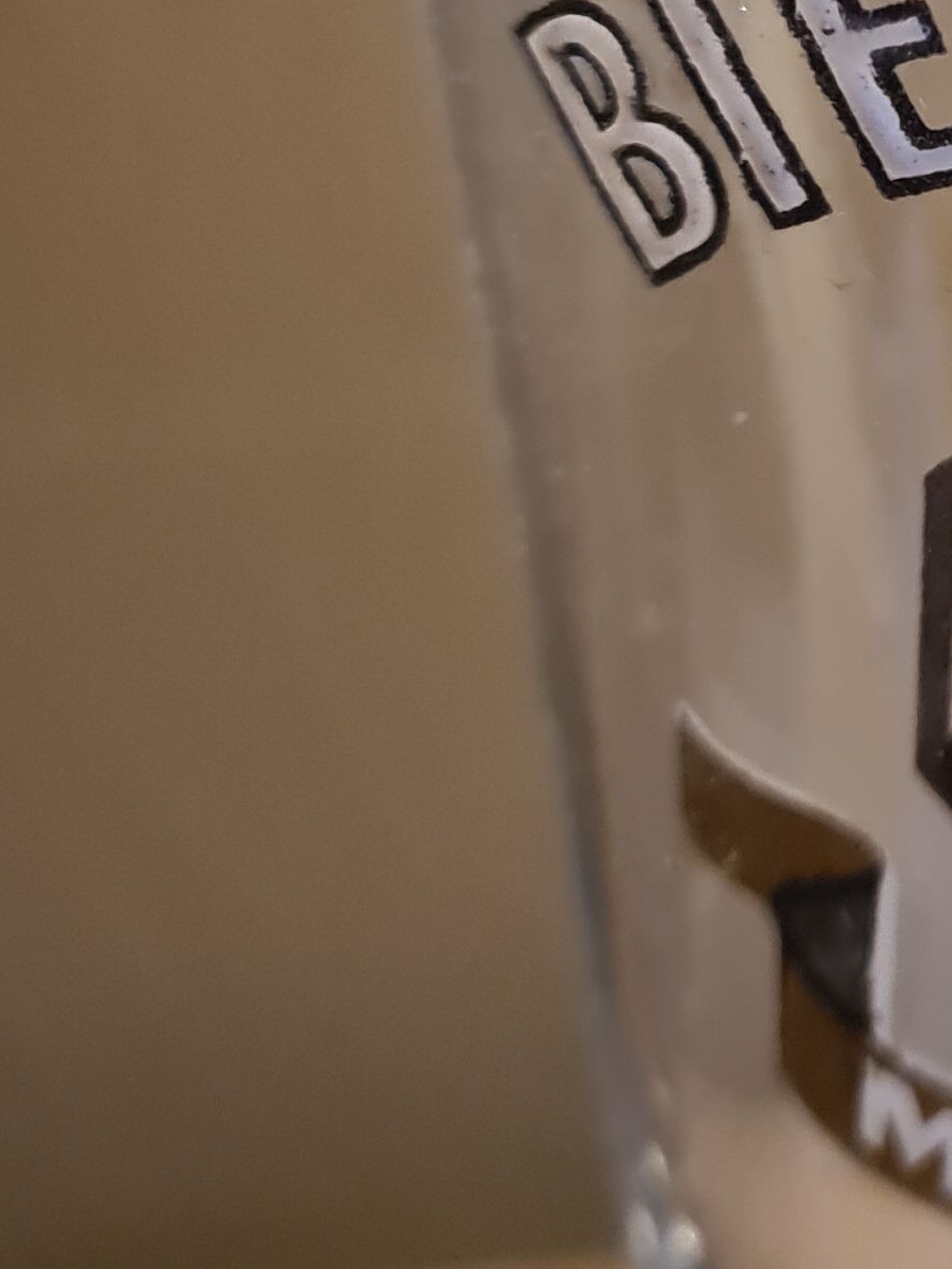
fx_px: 3227
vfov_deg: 21.4
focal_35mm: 88
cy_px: -36
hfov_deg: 15.5
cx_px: 1401
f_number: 1.8
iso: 320
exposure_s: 1/50
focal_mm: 5.4
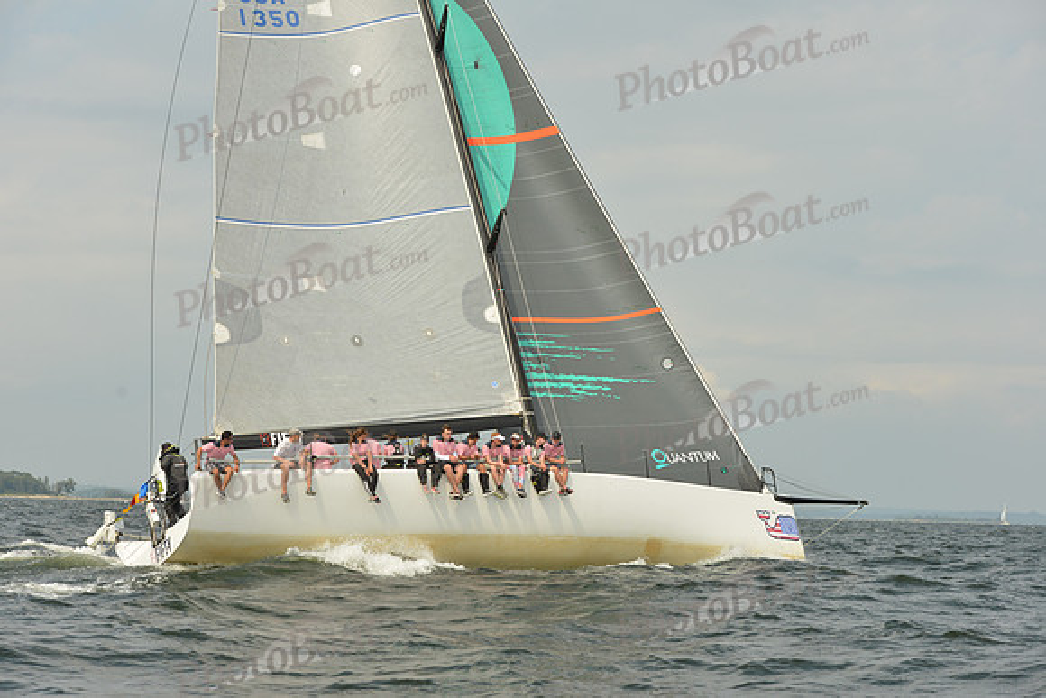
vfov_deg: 19.5
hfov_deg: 28.8
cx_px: 523
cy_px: 349
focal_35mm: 70
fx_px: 2034
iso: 320
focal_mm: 70
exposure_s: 1/1250
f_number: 8
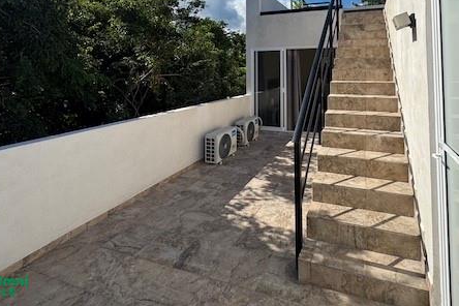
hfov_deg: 80.4
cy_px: 59
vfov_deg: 55.1
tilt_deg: +2.3
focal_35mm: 21
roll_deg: -0.1
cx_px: 272
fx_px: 268
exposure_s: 1/2674
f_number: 2.2
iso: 50
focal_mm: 2.22
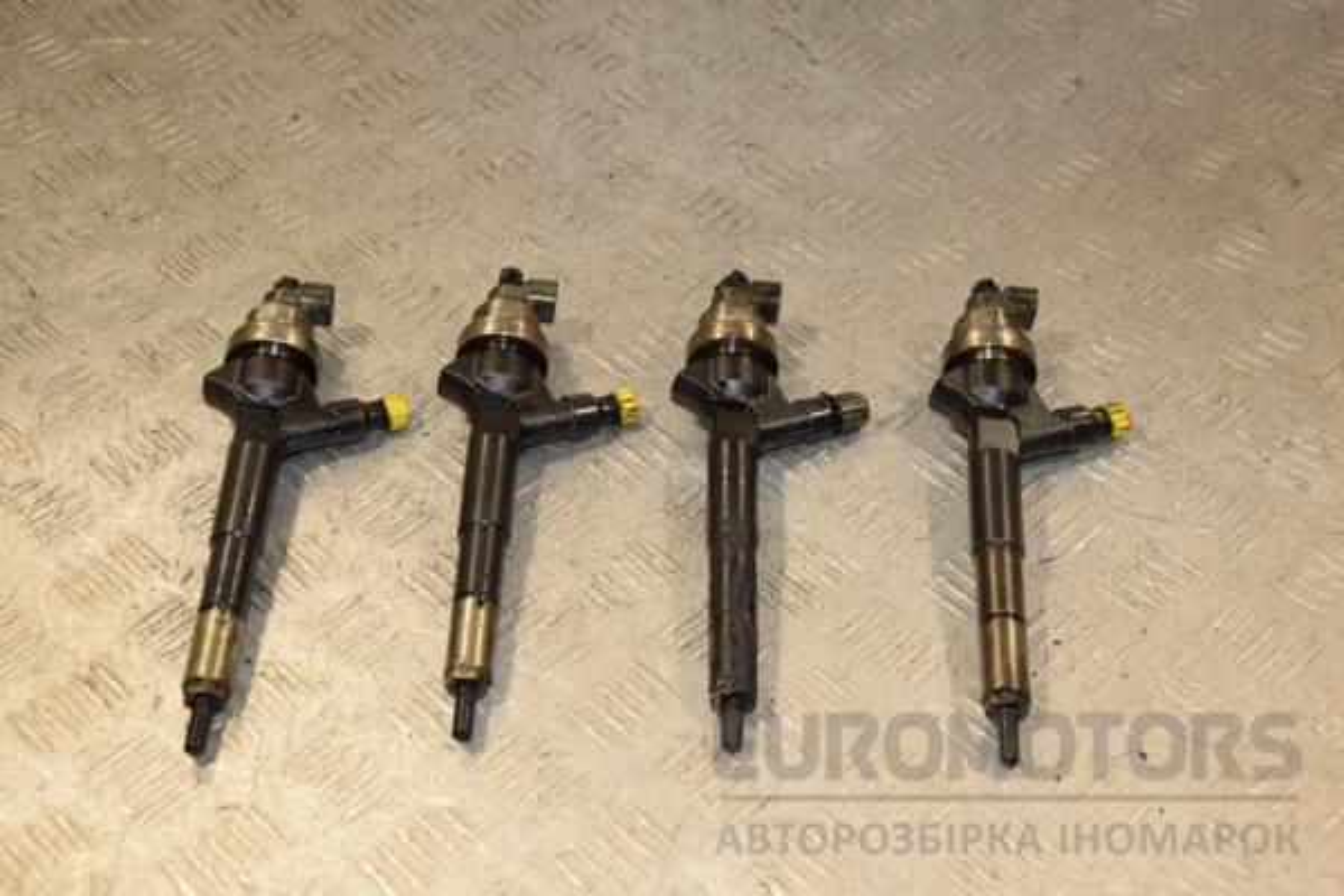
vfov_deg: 23.8
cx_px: 672
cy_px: 448
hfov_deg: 35.1
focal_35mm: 57
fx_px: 2128
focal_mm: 38
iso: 800
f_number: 6.3
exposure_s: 1/200
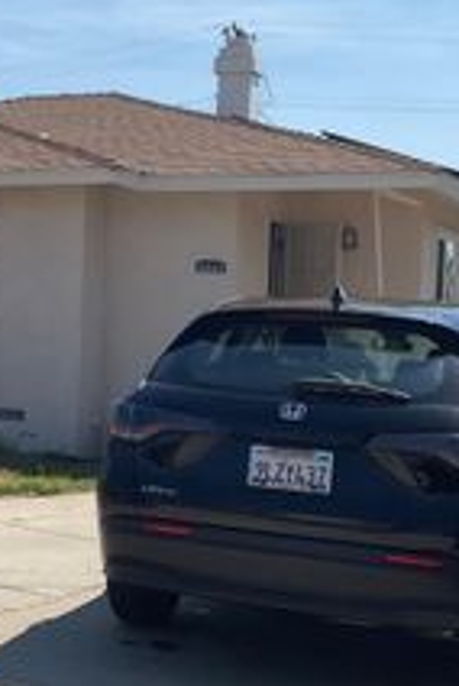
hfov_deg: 18.4
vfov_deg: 28.4
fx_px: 1353
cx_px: -68
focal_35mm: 71
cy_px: 315
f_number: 1.8
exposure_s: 1/3534
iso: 20
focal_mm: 3
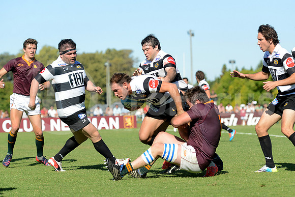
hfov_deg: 15.2
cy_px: 98
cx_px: 148
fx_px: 1106
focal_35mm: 135
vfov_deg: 10.2
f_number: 4
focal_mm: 135
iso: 320
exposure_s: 1/1250
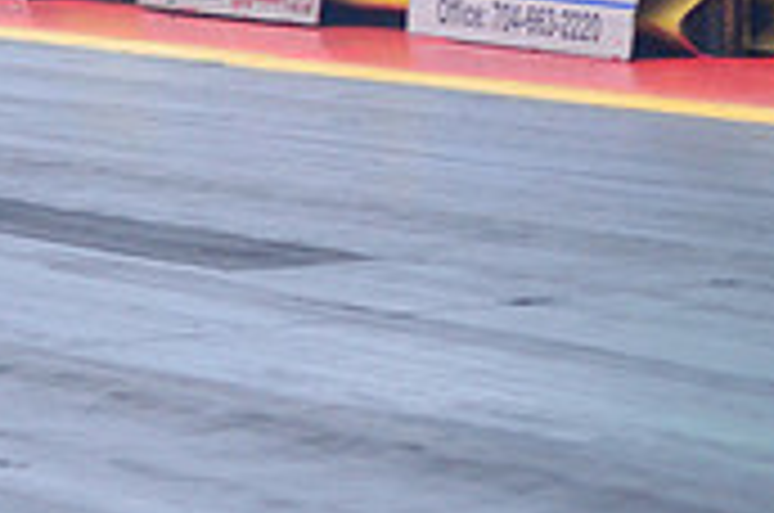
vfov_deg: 3.9
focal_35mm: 354
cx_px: -410
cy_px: -184
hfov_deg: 5.8
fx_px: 7597
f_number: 5
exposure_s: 1/400
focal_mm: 70
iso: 1000
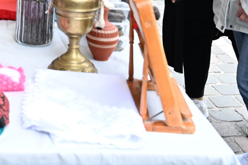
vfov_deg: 12.5
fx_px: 696
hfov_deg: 19.6
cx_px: 2
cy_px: -118
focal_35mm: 101
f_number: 4.5
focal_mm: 28
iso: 400
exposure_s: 1/250
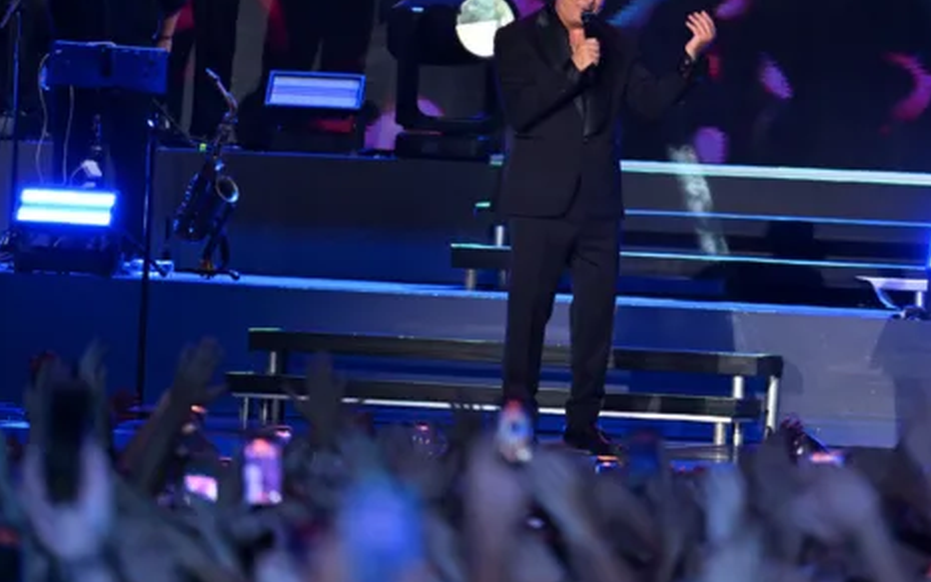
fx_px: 16641
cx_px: 565
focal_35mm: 656
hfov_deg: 3.2
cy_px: 188
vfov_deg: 2.0
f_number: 6.7
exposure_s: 1/200
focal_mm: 500
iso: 4000
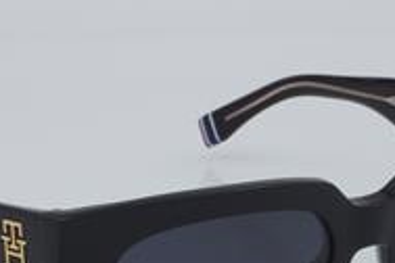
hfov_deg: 14.3
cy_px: 255
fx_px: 1570
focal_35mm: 143
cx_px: 182
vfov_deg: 9.5
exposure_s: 1/4
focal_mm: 45
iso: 100
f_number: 32
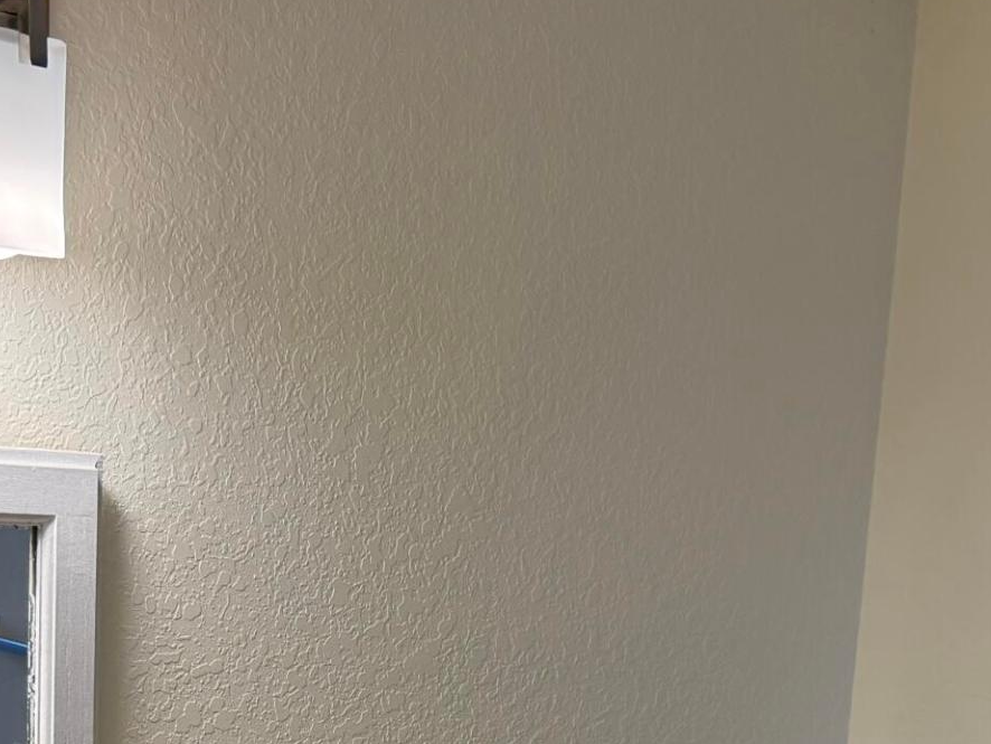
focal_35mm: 78
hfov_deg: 24.8
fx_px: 2234
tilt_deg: -15.4
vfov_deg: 17.3
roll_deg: -4.8
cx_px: 710
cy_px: 1068
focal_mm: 6.76
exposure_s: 1/231
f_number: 1.78
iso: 125
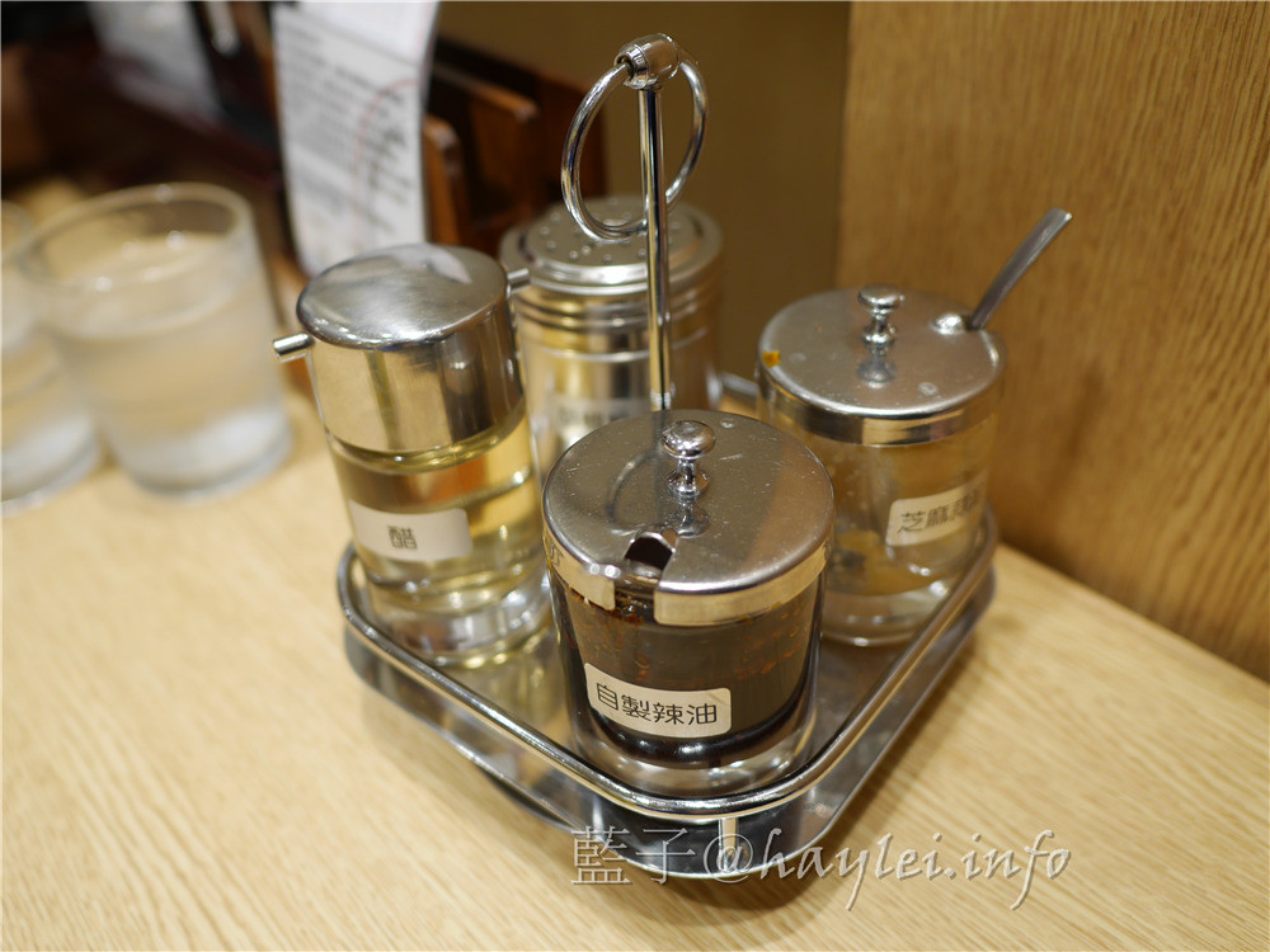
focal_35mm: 30
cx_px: 635
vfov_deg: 46.8
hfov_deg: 60.0
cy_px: 476
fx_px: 1101
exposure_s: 1/125
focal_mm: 15
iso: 200
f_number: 2
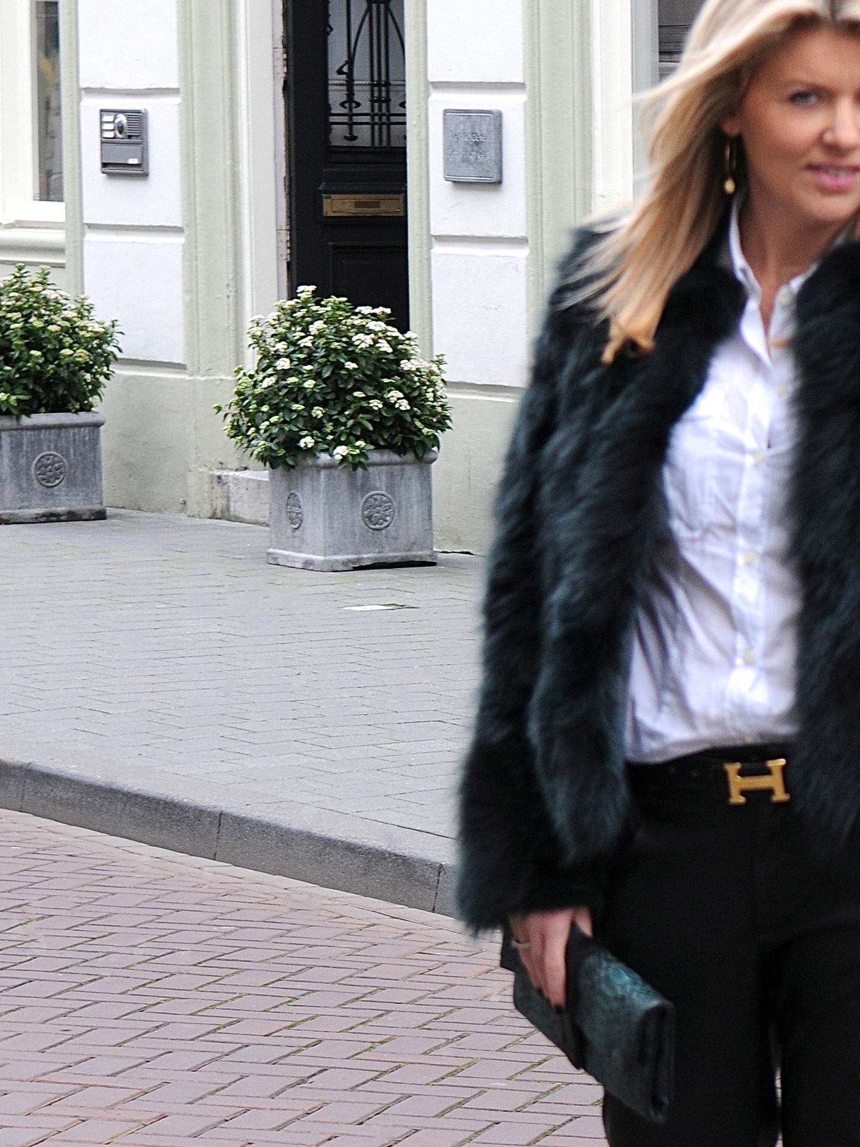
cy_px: 825
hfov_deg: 8.3
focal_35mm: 178
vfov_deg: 11.1
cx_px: 835
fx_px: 5899
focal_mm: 55
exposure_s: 1/125
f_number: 5.6
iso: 200
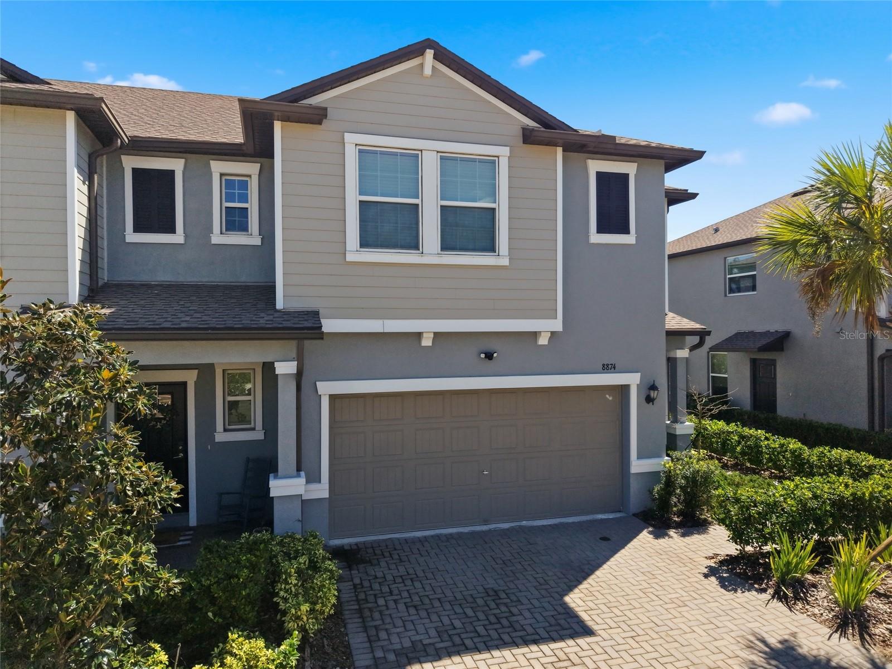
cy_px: 334
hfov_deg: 71.6
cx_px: 446
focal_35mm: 24
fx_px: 618
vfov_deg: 56.8
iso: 200
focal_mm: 8.7
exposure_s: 1/6000
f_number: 1.8
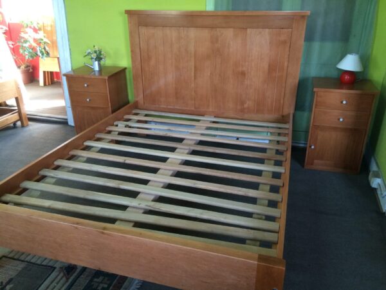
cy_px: 145
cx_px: 193
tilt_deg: -24.5
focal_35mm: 29
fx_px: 323
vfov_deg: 48.2
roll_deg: +0.0
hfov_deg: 61.7
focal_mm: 4.15
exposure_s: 1/30
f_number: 2.2
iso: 200
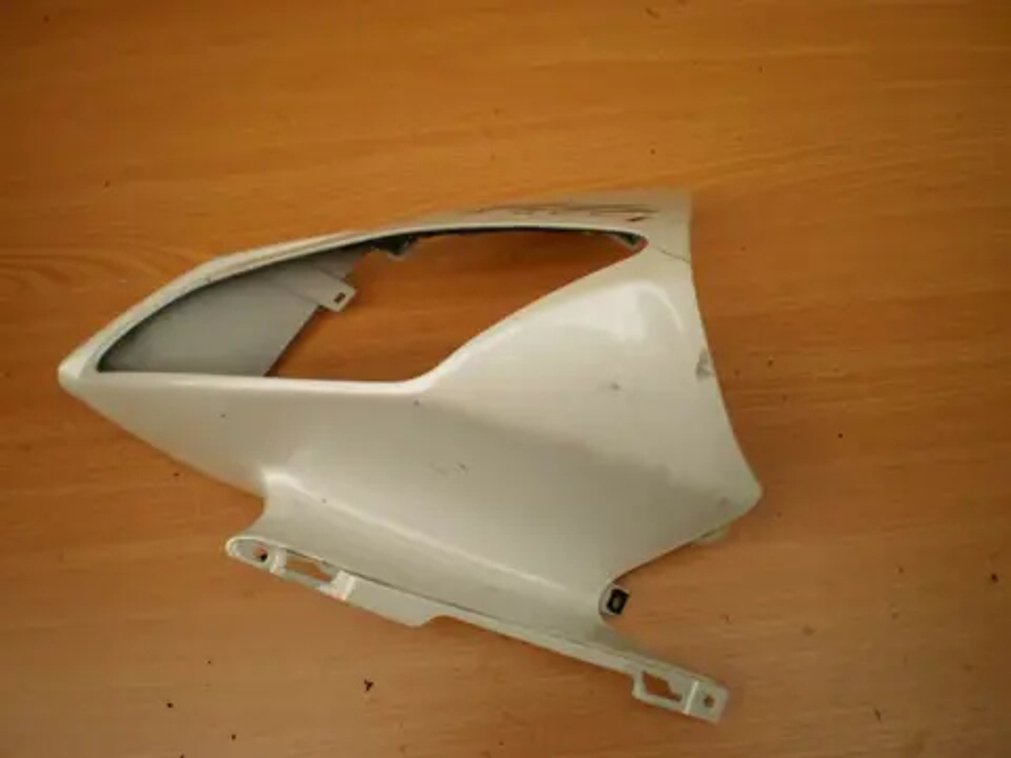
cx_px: 506
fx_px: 1051
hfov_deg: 51.4
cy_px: 379
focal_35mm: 36
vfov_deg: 39.7
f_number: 3.1
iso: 64
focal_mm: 6.3
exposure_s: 1/160
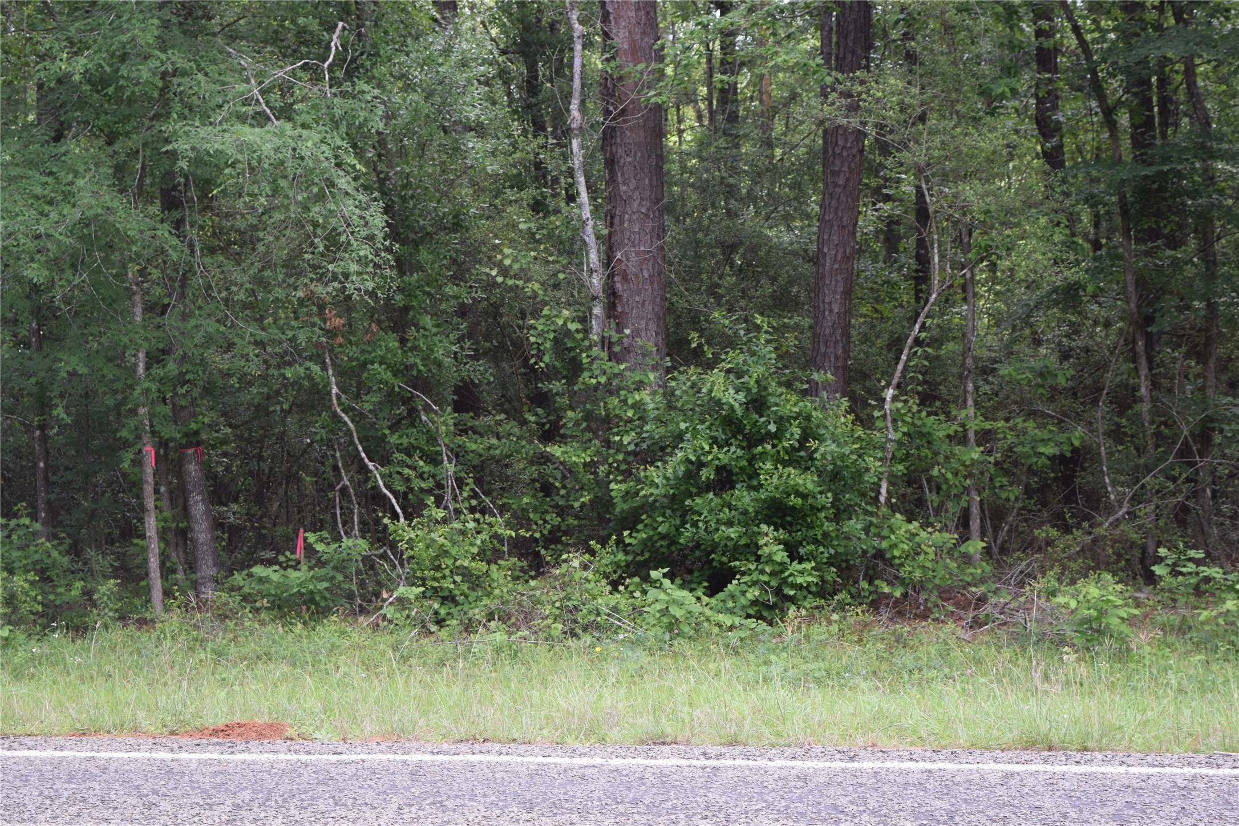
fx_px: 2478
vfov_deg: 18.9
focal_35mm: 72
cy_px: 413
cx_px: 620
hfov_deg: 28.1
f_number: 7.1
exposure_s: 1/200
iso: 400
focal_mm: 48
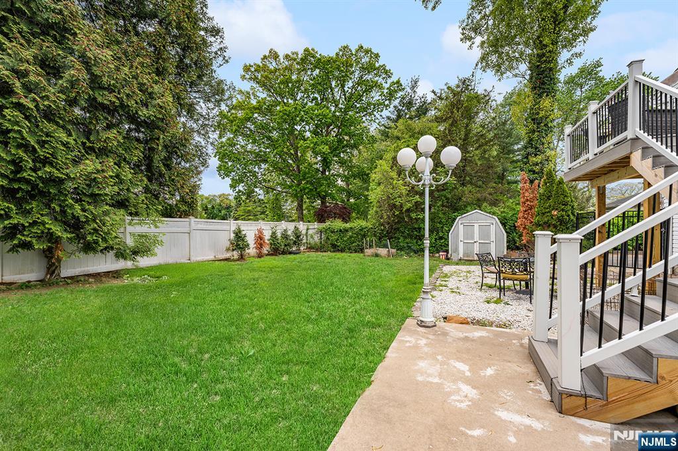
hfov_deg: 96.8
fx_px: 301
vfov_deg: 73.7
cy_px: 226
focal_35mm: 16
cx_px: 339
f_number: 8
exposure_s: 1/100
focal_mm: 16
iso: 100
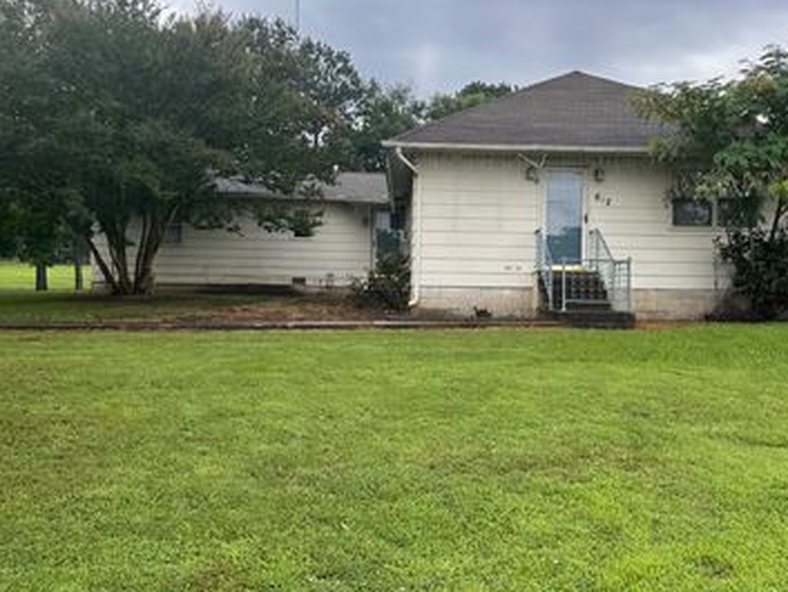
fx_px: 774
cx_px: 467
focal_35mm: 34
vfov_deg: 41.8
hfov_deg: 53.6
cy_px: 285
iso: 80
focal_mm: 6.86
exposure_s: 1/1072
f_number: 1.78
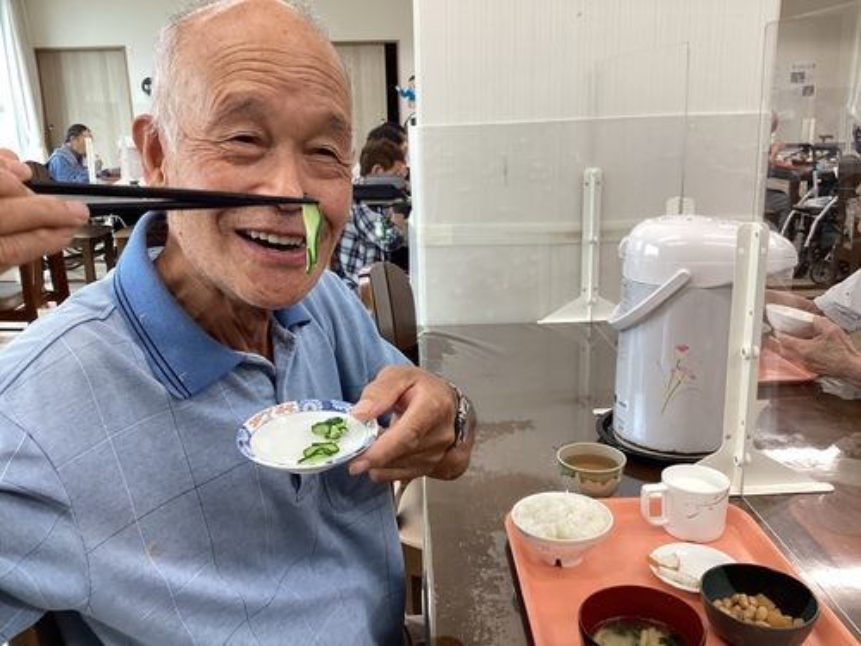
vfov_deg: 45.4
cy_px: 323
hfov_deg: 58.4
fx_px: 771
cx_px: 430
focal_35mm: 31
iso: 64
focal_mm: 3.3
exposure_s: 1/50
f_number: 2.4
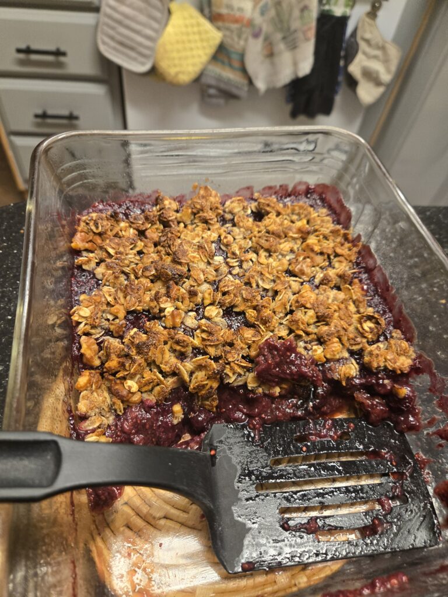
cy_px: 298
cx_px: 224
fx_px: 397
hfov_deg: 58.9
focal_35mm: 23
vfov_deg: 73.9
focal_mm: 5.4
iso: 320
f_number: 1.8
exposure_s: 1/120
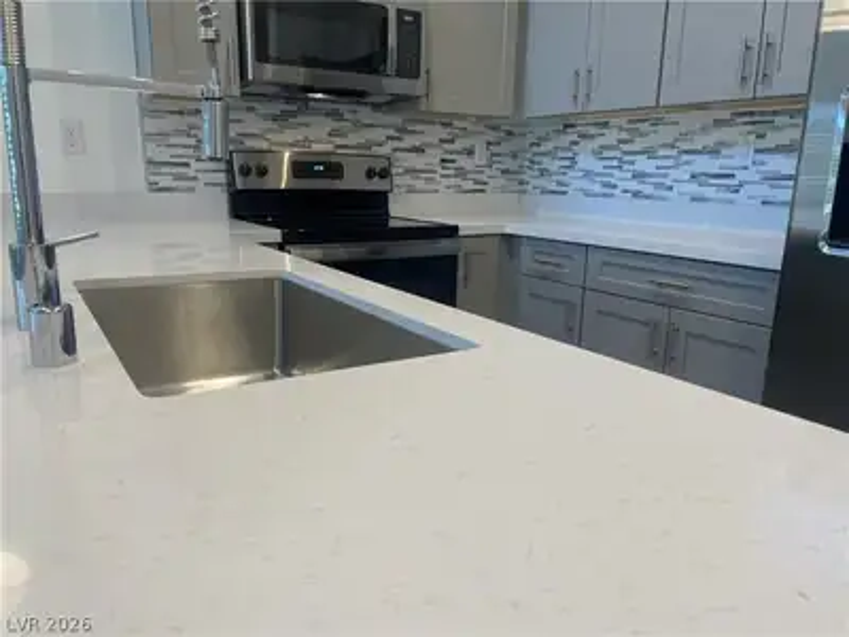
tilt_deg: -13.9
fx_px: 638
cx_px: 424
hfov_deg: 67.3
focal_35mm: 26
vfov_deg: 53.1
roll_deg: -0.3
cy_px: 318
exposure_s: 1/120
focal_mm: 4.2
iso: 64
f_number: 1.6
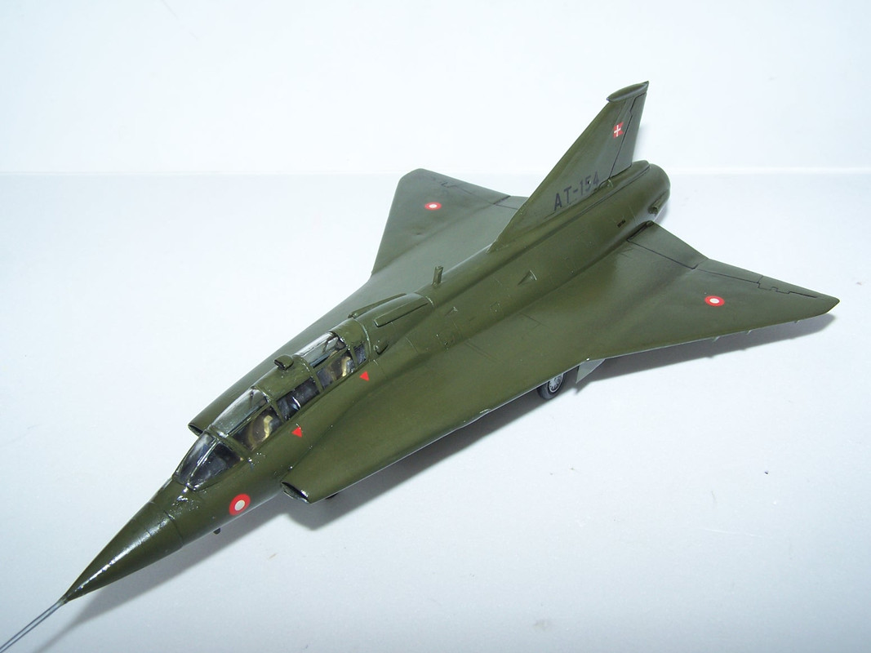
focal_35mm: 38
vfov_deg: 37.7
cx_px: 436
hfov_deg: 49.0
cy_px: 326
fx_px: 956
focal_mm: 6.3
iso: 80
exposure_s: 1/1000
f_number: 5.6
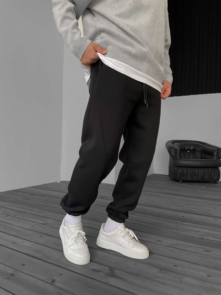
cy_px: 148
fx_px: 247
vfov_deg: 61.7
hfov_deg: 48.2
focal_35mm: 29
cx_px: 110
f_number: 1.8
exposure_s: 1/100
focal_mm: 3
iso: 64
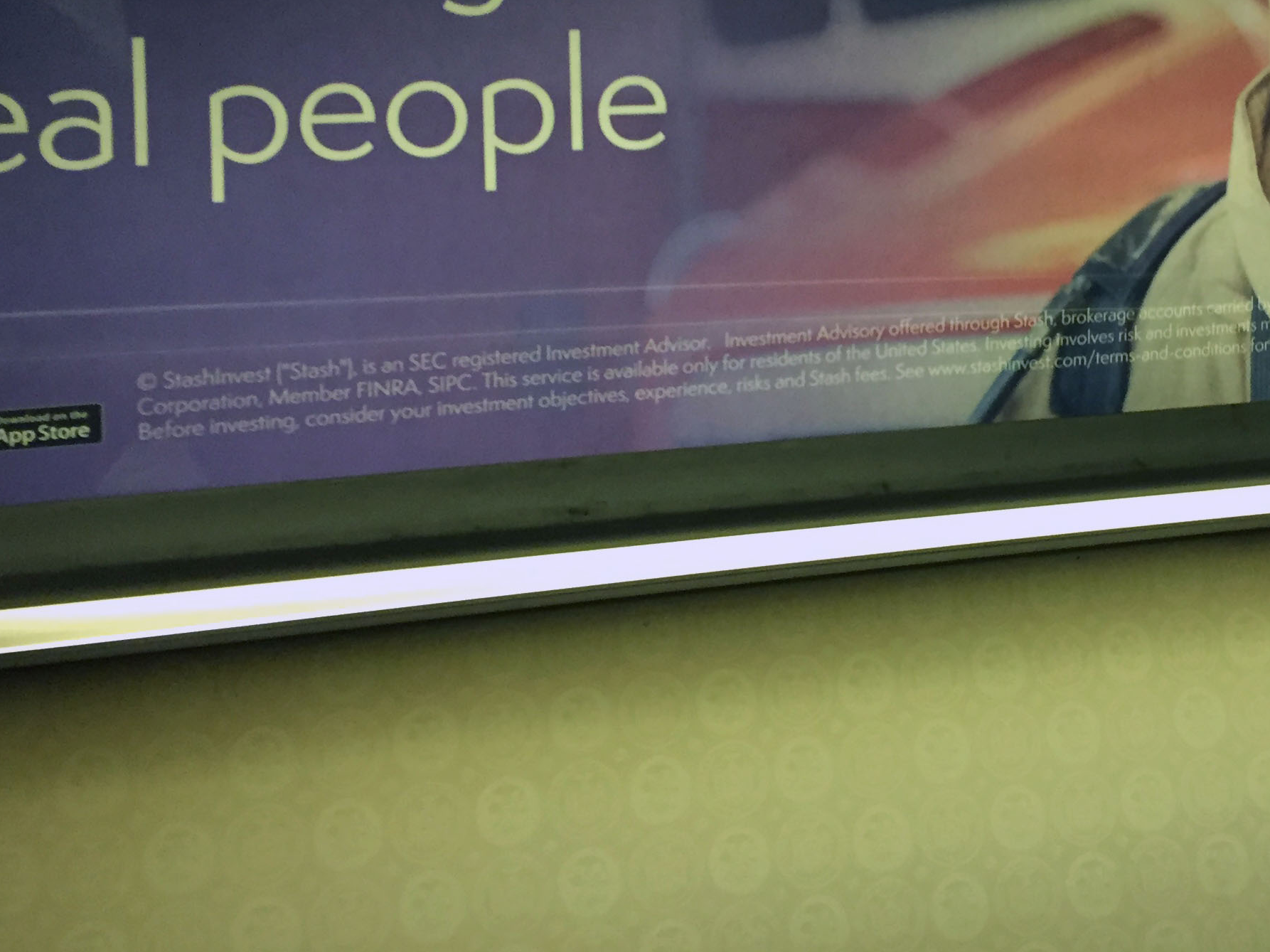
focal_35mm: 53
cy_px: 88
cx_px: 919
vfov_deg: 26.6
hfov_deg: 35.5
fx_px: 1944
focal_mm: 4.15
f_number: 2.2
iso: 160
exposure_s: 1/30
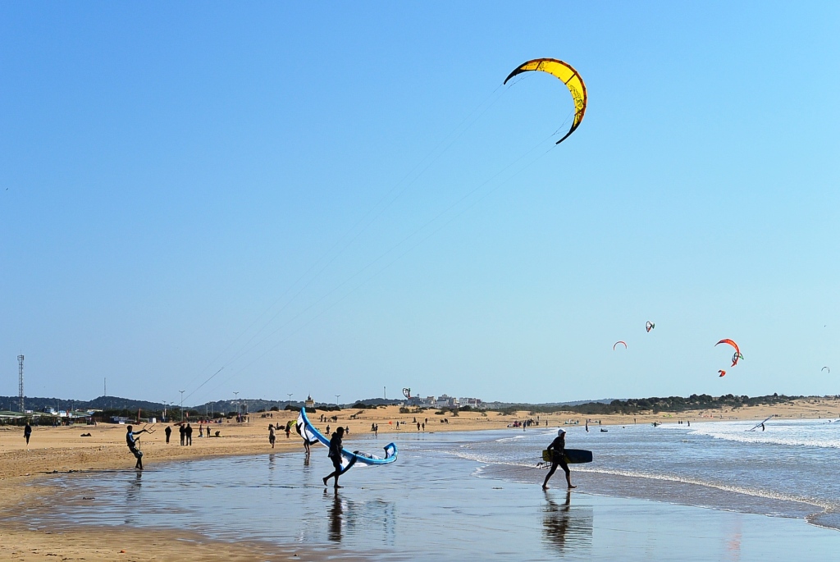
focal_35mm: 74
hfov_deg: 27.3
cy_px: 281
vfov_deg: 18.5
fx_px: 1728
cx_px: 420
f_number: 5.6
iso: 100
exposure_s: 1/800
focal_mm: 27.5
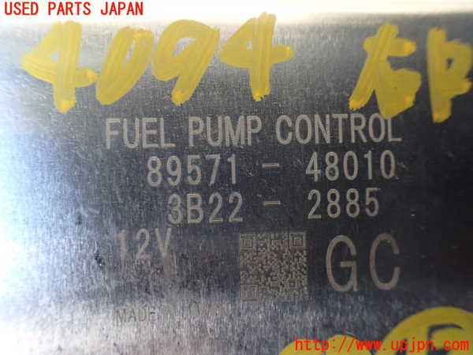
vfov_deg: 46.8
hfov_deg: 60.0
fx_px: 410
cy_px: 178
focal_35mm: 30
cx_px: 236
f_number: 2.3
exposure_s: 1/80
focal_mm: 5.4
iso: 800
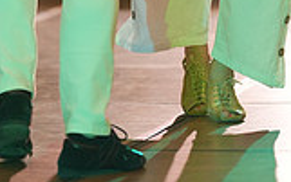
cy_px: -182
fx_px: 3549
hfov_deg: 4.7
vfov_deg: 2.9
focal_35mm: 447
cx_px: 174
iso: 2000
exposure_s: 1/400
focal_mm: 122
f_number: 2
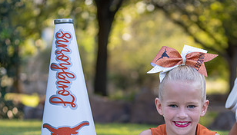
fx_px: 871
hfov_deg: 15.5
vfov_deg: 8.9
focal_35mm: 138
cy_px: 126
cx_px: 165
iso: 200
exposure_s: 1/320
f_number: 2.8
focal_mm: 70
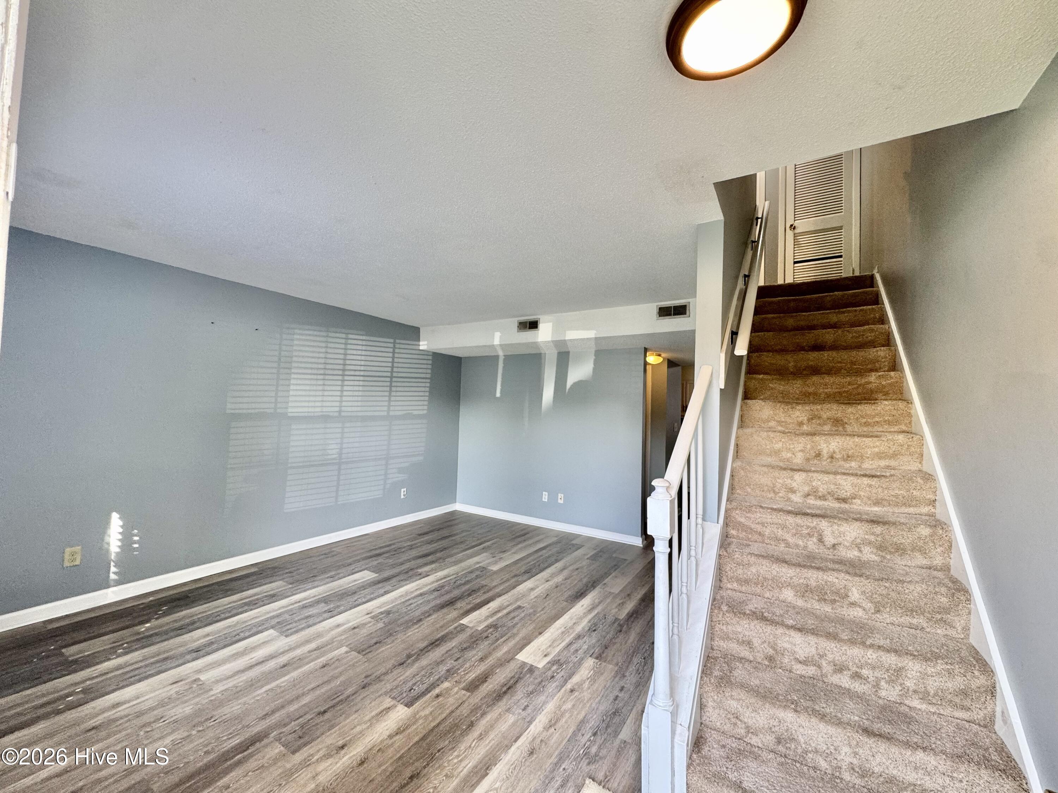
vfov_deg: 85.7
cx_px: 529
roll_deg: -1.8
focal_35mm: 14
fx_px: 428
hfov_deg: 102.1
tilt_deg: +2.0
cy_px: 396
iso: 125
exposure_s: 1/120
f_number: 2.2
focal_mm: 2.22
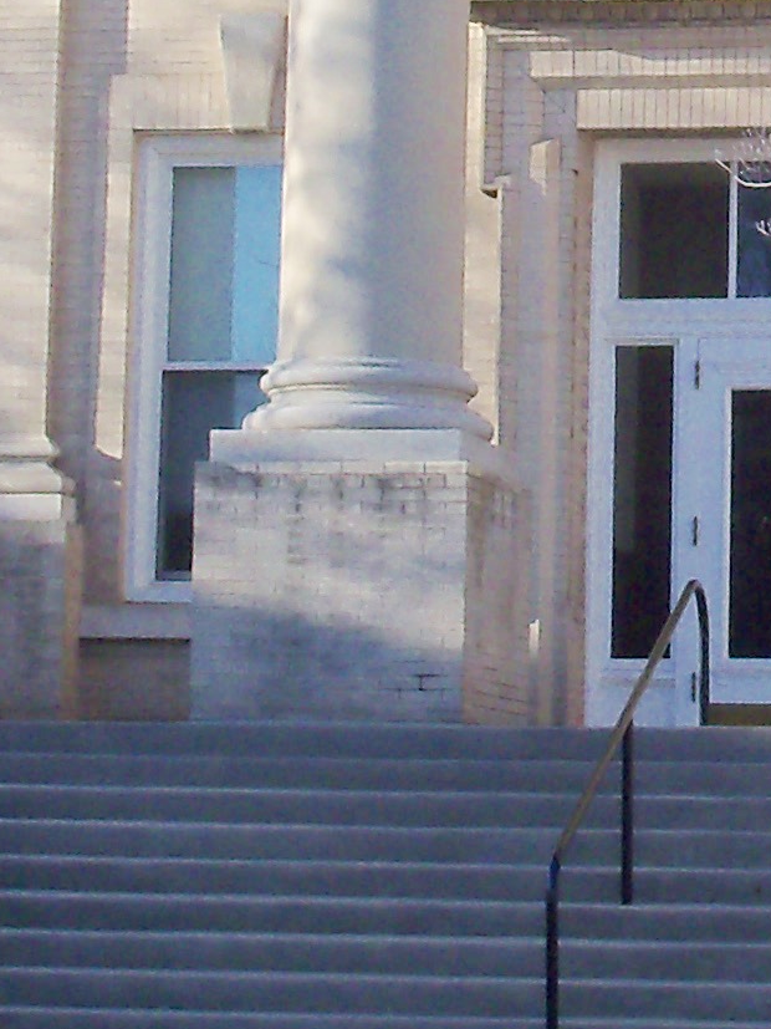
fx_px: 4990
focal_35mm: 168
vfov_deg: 11.7
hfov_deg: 8.8
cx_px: 866
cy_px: 152
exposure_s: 1/400
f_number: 3
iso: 80
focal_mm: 6.3
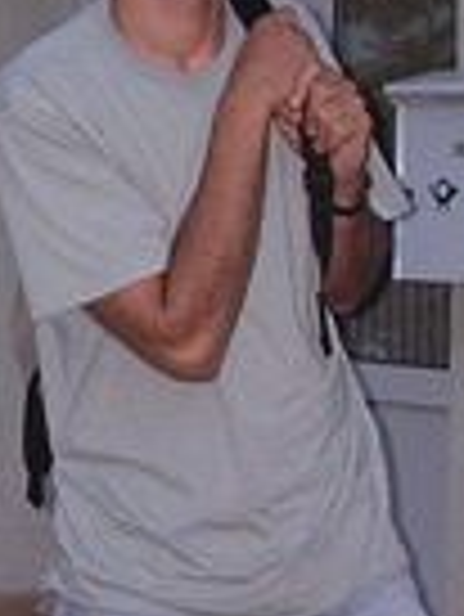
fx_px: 3158
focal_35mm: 177
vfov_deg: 11.1
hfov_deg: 8.3
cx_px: -185
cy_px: 184
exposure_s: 1/60.1
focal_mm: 5.8
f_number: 2.8
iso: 350
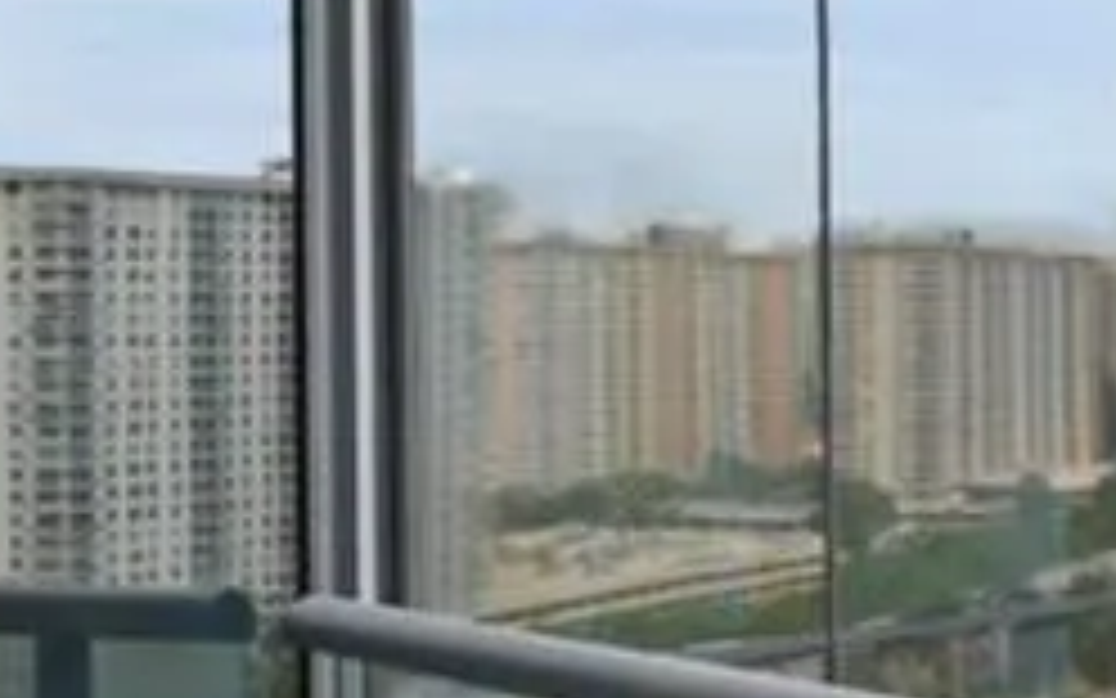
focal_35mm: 92
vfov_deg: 14.2
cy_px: 356
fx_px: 2798
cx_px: 1516
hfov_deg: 20.3
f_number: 11
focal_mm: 14
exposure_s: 1/125
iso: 100
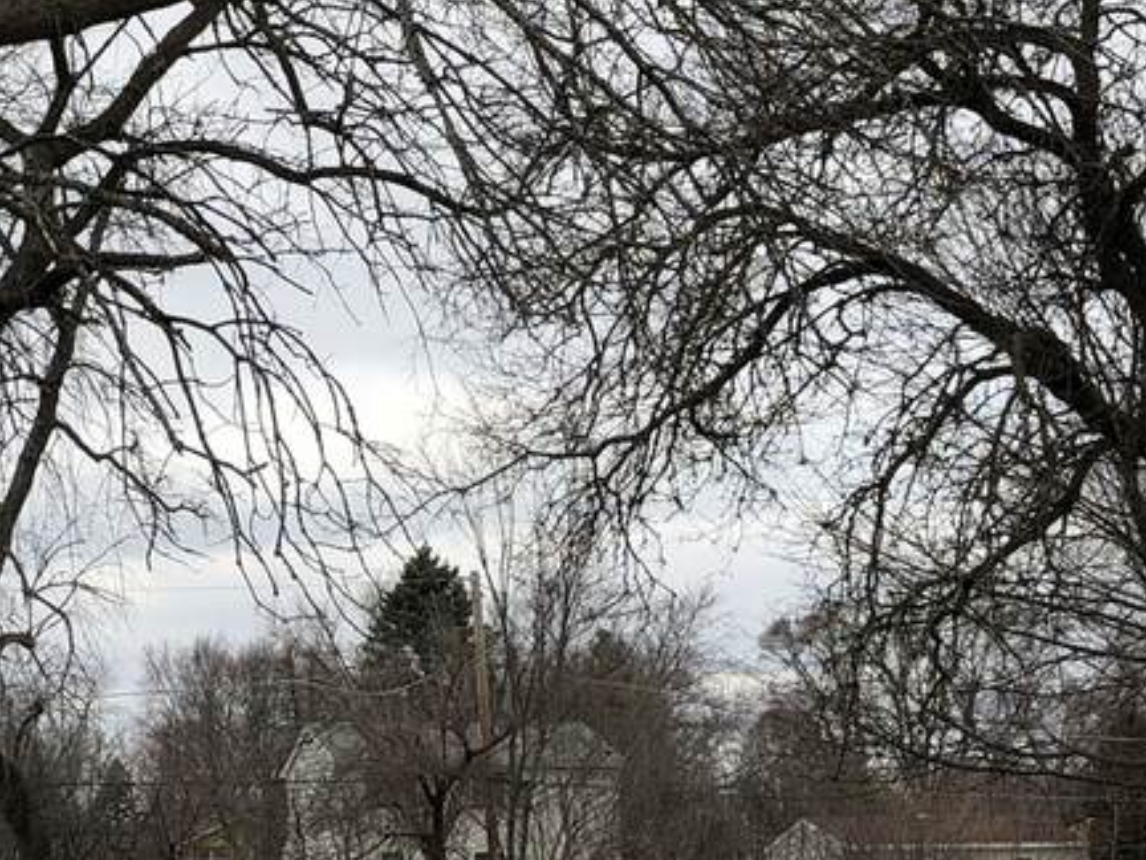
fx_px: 2748
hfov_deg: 23.3
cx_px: 294
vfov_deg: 17.7
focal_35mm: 83
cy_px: 544
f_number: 1.8
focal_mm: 3.99
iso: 20
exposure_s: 1/1350
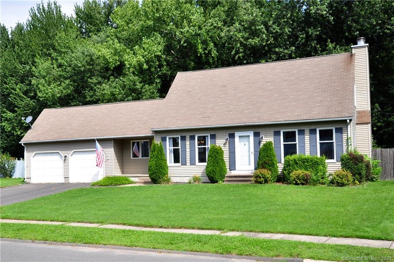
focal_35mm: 30
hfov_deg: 62.0
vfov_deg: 43.5
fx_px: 328
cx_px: 197
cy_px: 131
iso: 320
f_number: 8
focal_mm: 20
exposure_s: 1/320
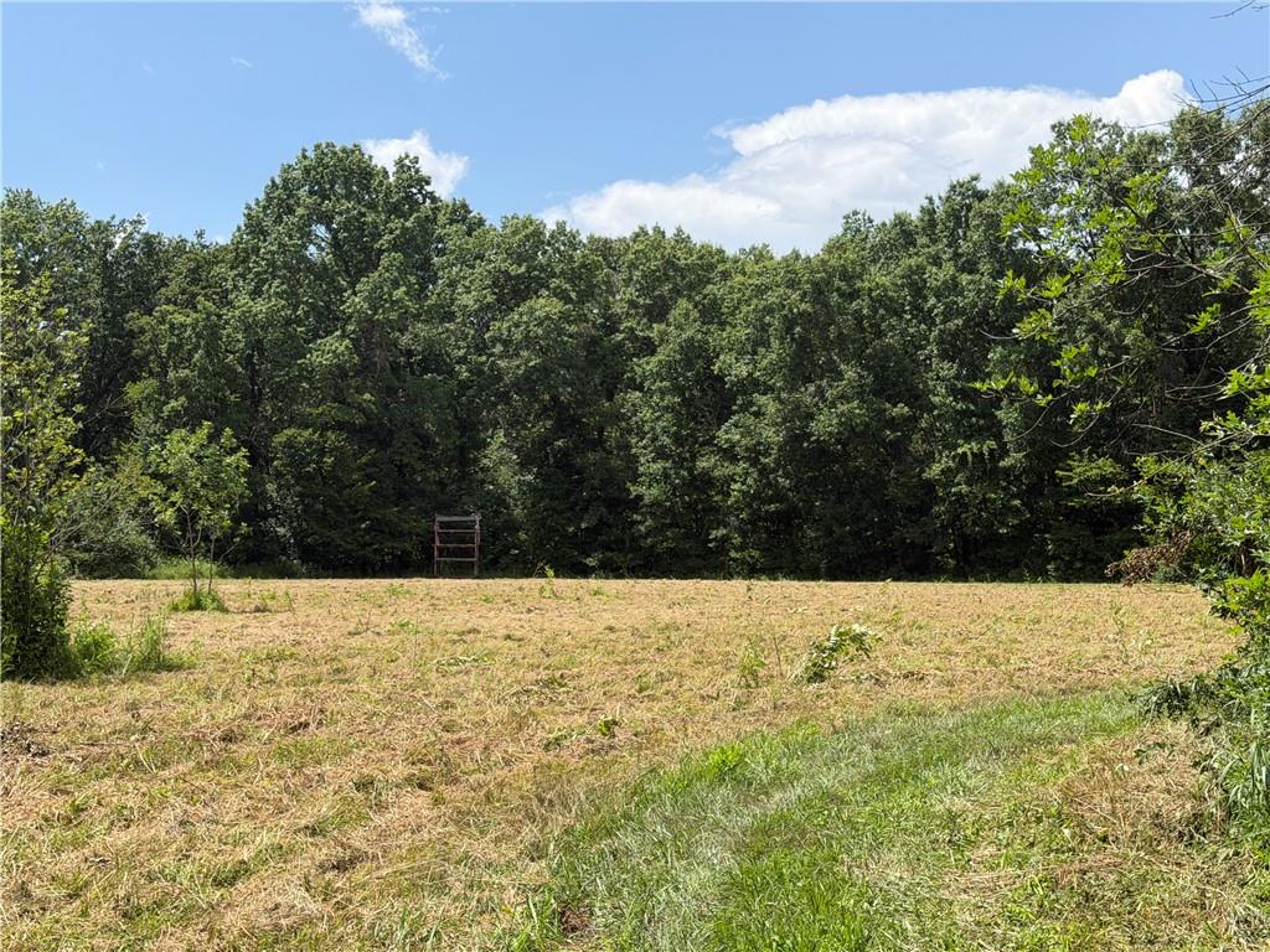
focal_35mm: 48
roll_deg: +0.8
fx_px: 1761
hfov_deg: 39.7
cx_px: 635
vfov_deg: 30.3
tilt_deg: +1.9
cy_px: 476
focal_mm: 6.76
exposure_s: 1/3704
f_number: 1.78
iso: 64
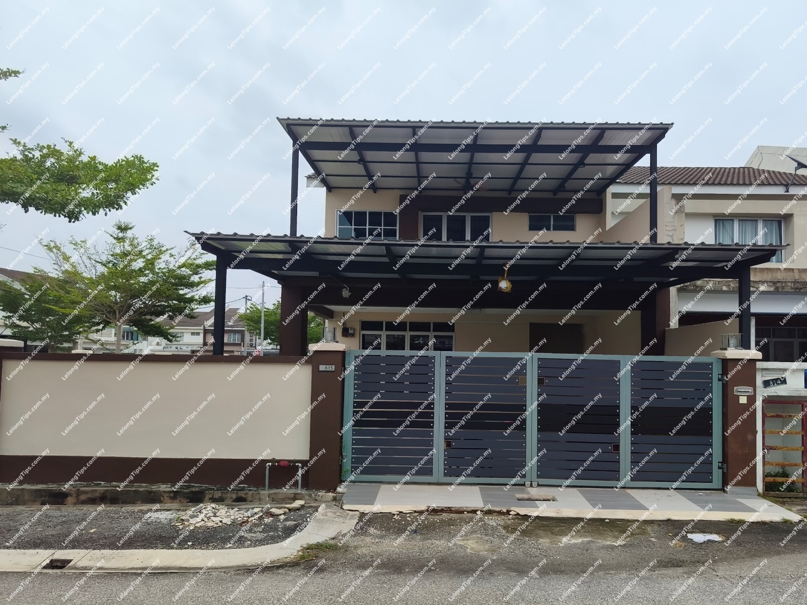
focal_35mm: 23
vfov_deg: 58.9
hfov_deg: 73.9
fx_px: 536
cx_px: 404
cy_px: 302
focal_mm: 6.06
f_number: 1.7
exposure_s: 1/899
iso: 50
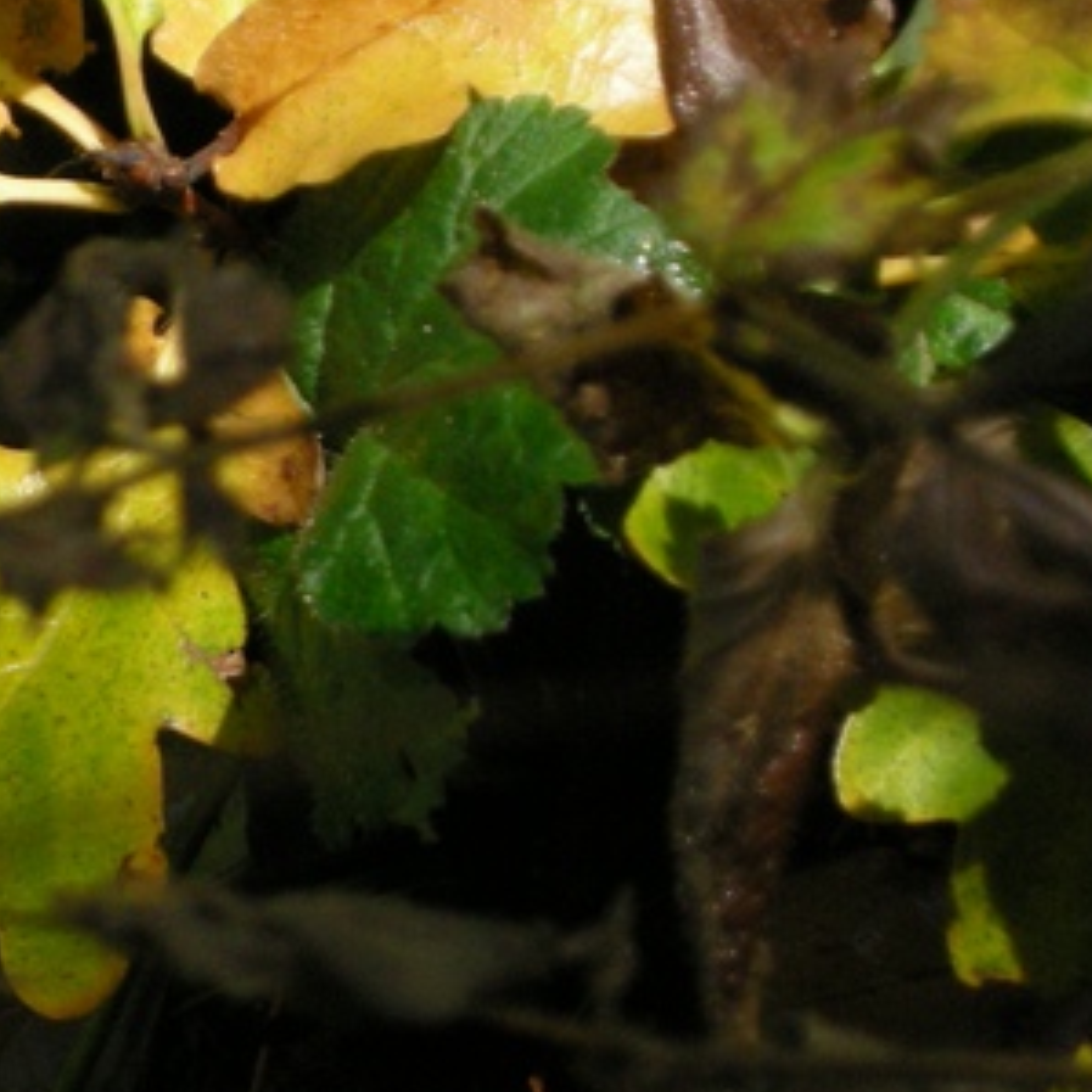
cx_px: -314
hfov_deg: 5.8
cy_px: 314
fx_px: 10636
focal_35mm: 298
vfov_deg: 5.9
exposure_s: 1/87.2
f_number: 5.3
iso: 209
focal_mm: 26.3
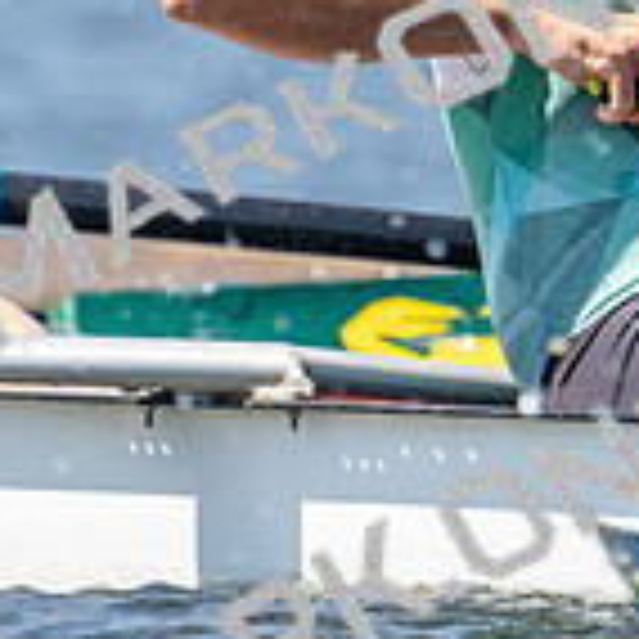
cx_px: 572
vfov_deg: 0.9
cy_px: -115
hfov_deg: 0.9
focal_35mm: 1918
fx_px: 40057
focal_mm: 553
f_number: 6.3
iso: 500
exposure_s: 1/2000
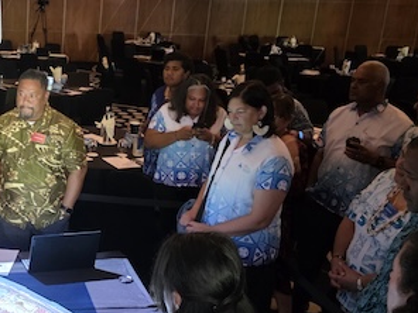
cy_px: 164
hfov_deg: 35.9
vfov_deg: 29.7
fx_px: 592
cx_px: 21
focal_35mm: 49
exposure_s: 1/40
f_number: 1.7
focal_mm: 6.3
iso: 800
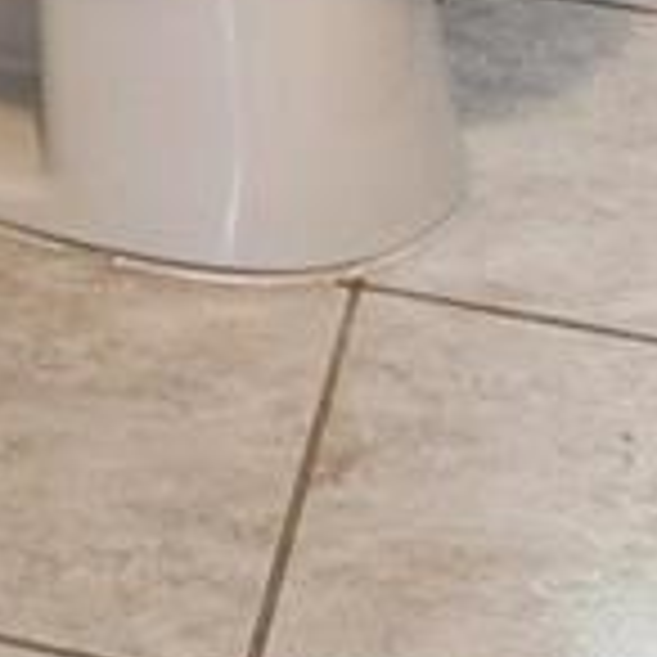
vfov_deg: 9.0
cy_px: -1112
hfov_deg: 10.2
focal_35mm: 167
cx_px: -261
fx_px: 3586
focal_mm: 5.4
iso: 200
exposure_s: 1/60
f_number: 1.8
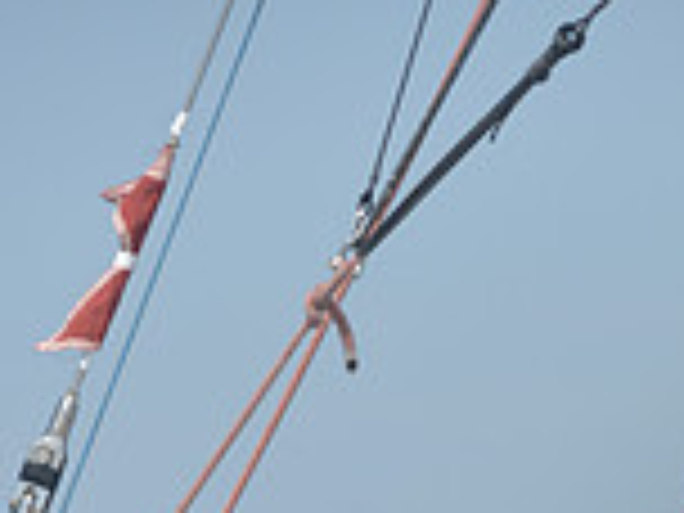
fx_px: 14543
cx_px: 574
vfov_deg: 2.0
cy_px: 1300
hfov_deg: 2.7
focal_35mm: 736
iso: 280
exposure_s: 1/1000
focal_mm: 200
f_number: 7.1
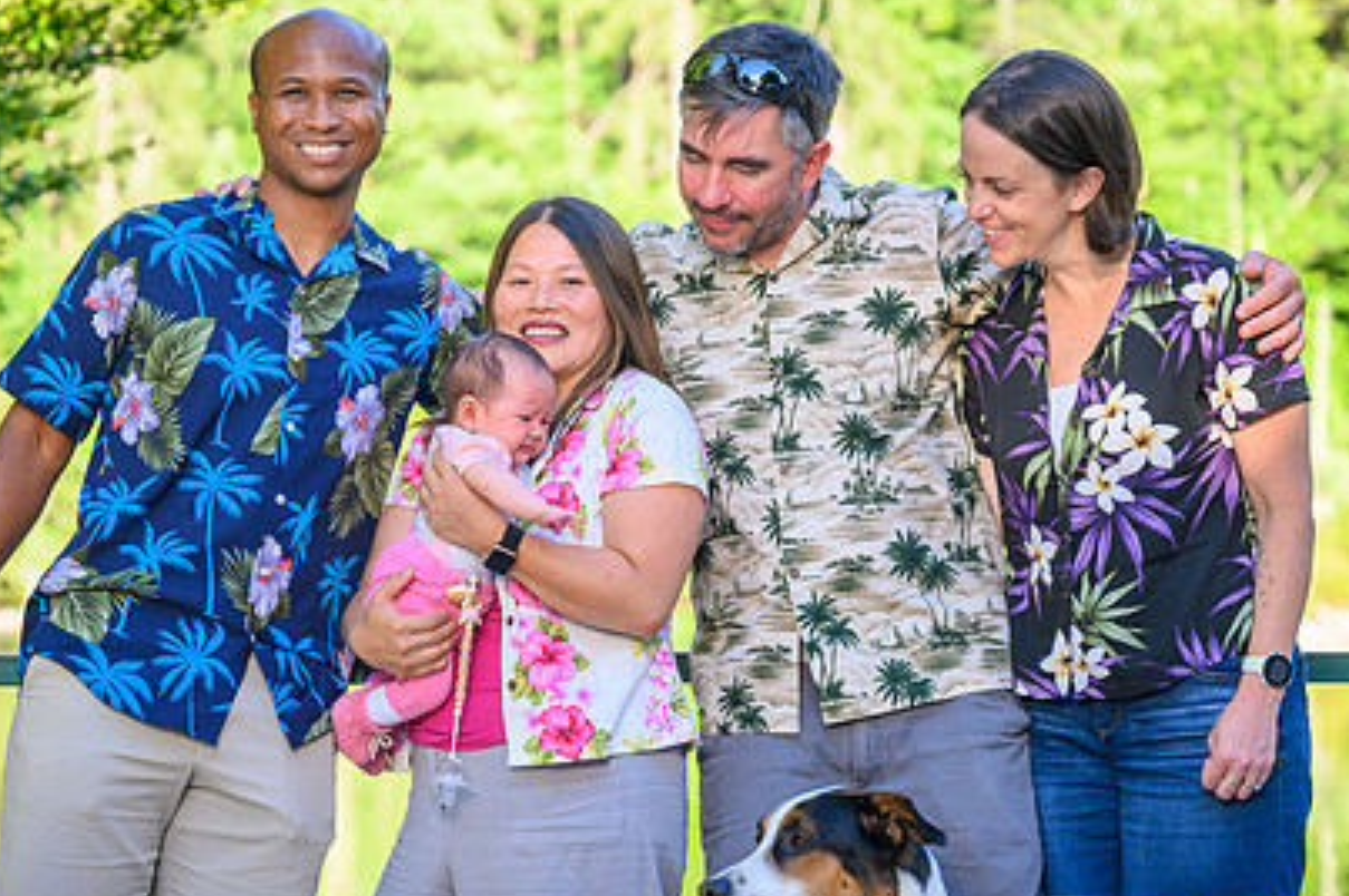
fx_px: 3819
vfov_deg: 13.4
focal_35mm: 102
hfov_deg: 20.0
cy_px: 495
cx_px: 629
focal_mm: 70
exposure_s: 1/500
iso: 100
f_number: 3.2
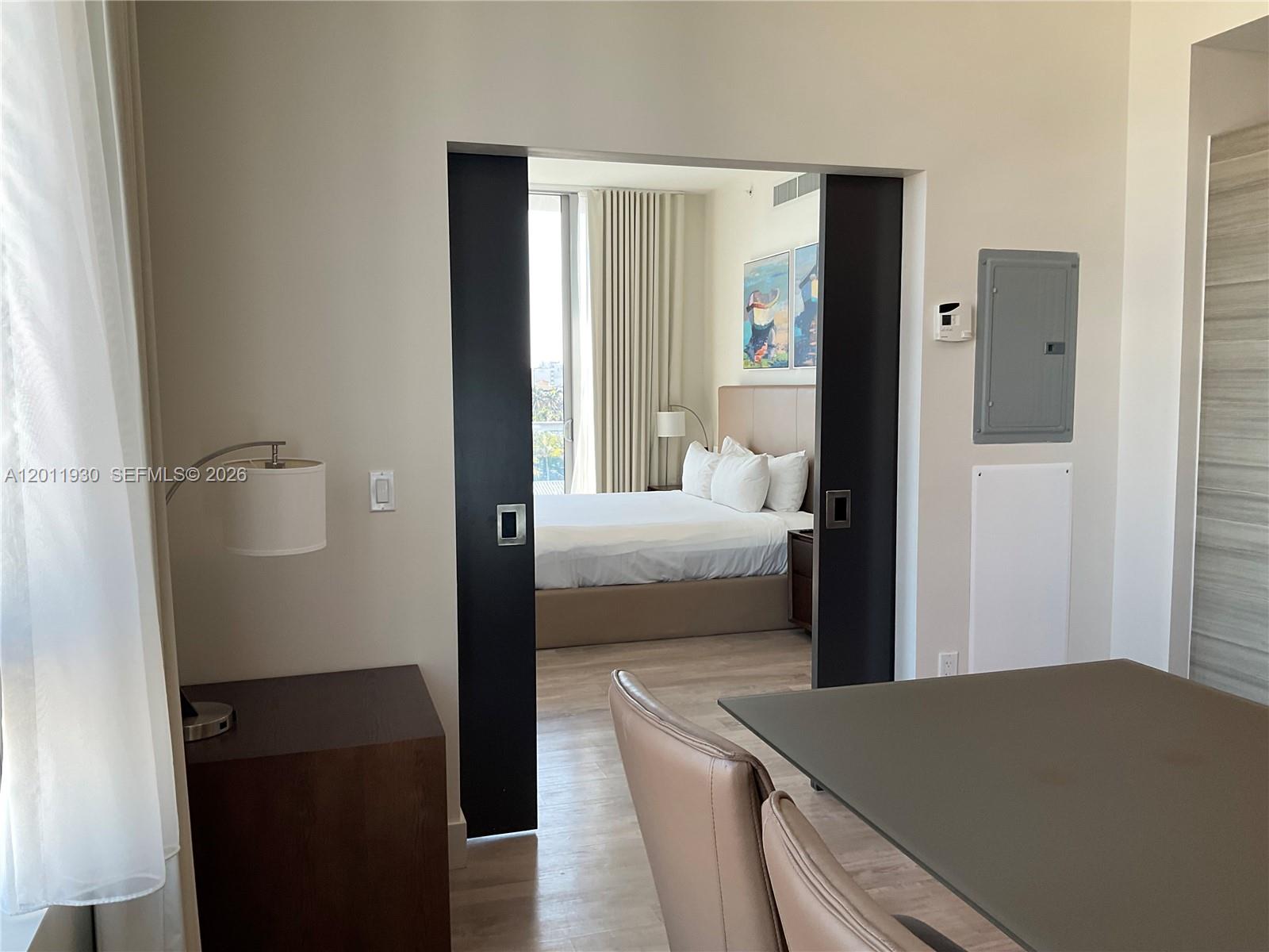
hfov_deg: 61.7
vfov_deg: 48.2
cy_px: 476
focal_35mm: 29
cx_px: 634
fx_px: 1063
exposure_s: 1/120
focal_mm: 3
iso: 40
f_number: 1.8
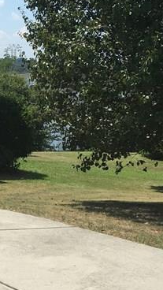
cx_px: -113
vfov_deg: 24.0
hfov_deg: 12.7
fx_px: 676
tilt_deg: -1.6
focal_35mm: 88
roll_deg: -0.6
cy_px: 91
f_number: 2.2
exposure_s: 1/1570
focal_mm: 4.15
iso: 25
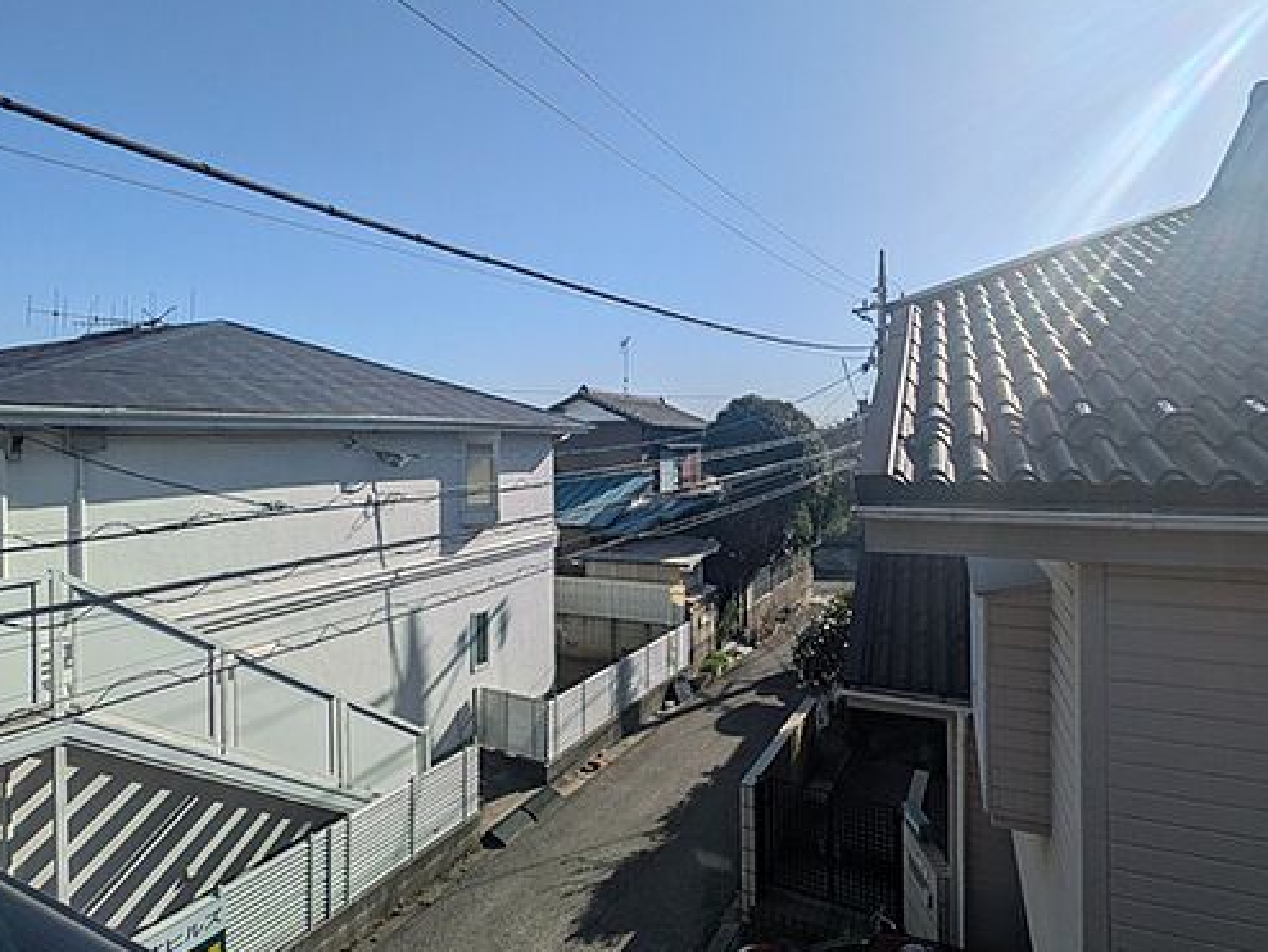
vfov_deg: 74.7
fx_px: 623
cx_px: 732
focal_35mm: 17
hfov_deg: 90.3
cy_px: 441
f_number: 2.2
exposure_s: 1/8772
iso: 65
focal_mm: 1.83
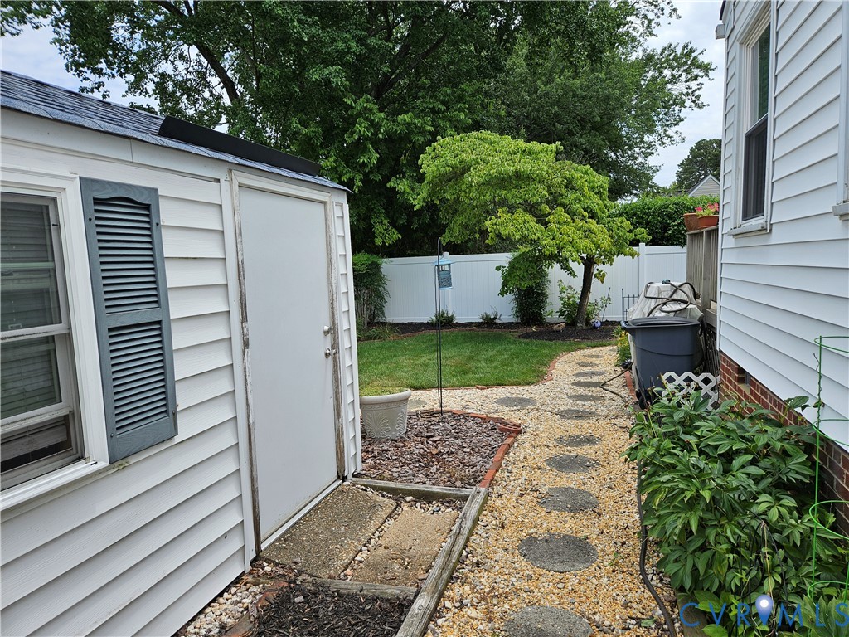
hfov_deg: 73.9
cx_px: 424
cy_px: 318
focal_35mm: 23
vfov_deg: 58.9
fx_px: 564
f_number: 1.8
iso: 25
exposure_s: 1/1358
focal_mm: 5.4
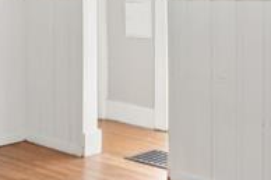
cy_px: -3
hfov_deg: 25.3
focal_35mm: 79
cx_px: 59
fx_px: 594
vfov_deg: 16.8
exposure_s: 1/30
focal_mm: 10
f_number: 8
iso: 800
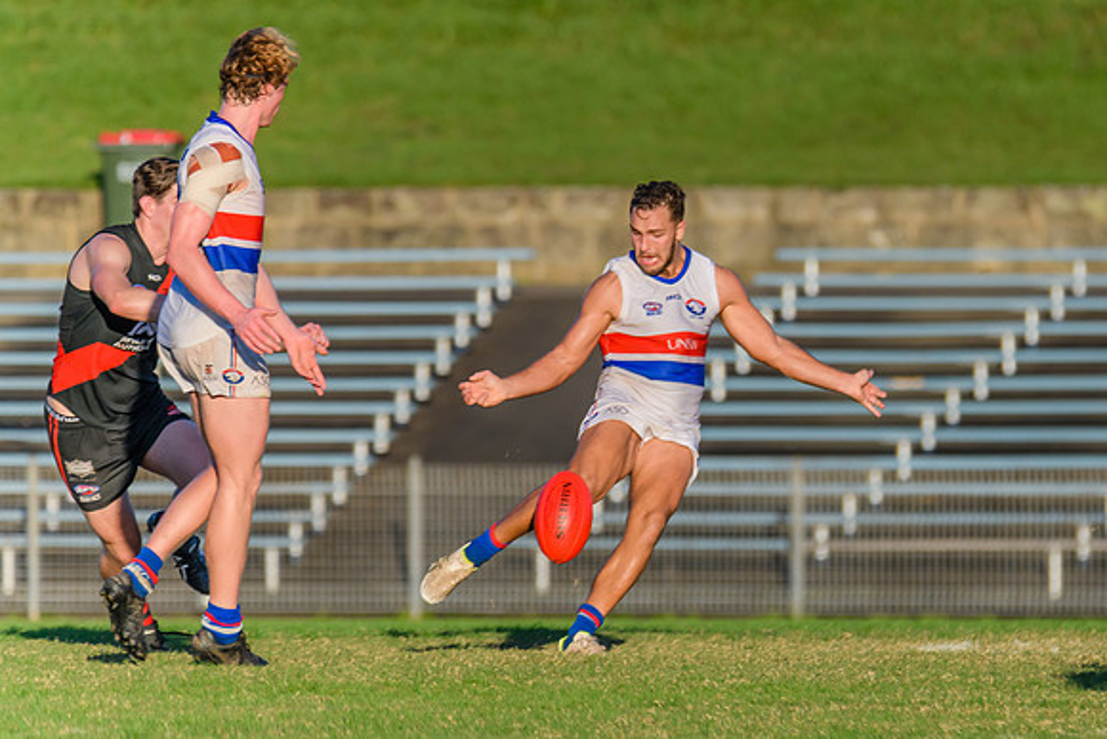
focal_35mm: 721
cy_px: 287
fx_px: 22176
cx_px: 882
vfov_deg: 1.9
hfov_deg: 2.9
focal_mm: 450
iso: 800
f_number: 6
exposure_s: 1/2000
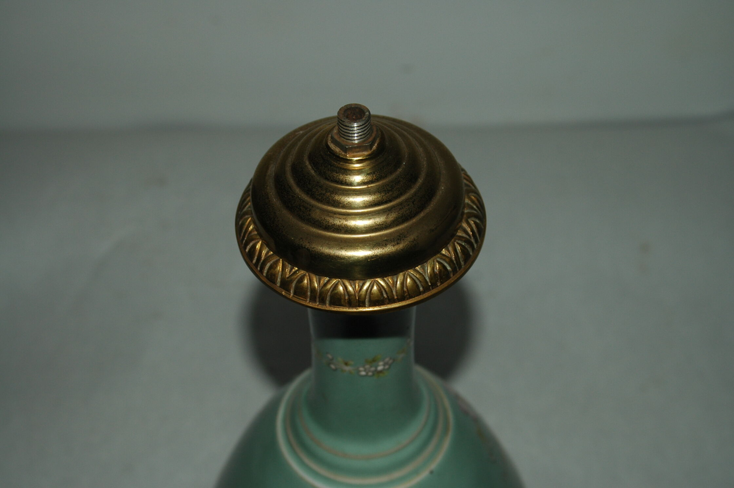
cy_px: 244
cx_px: 367
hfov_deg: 35.1
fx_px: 1161
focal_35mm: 57
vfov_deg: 23.7
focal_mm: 38
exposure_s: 1/125
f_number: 5.6
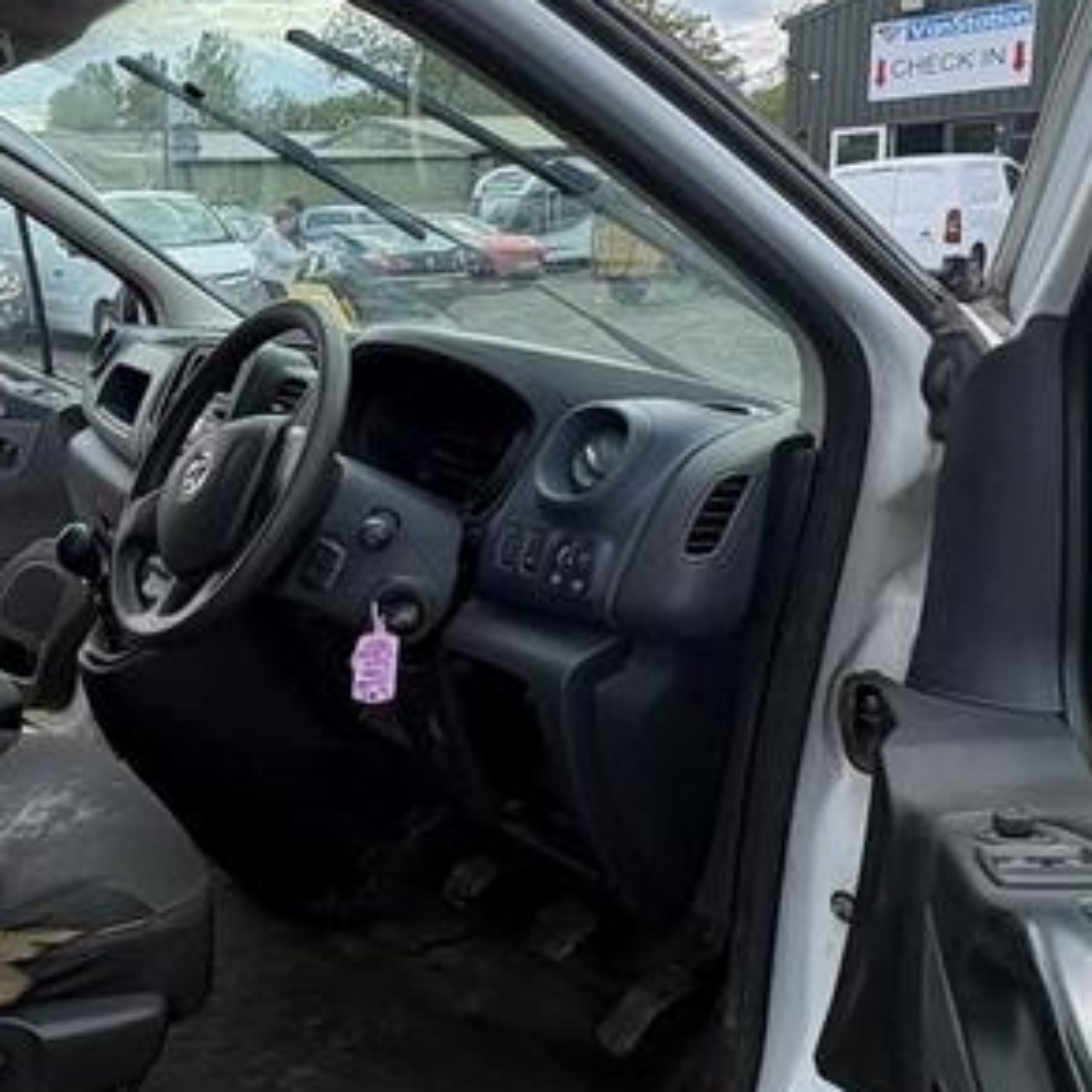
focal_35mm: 38
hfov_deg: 40.6
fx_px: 1356
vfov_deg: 43.8
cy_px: 482
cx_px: 112
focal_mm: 2.22
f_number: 2.2
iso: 64
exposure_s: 1/459
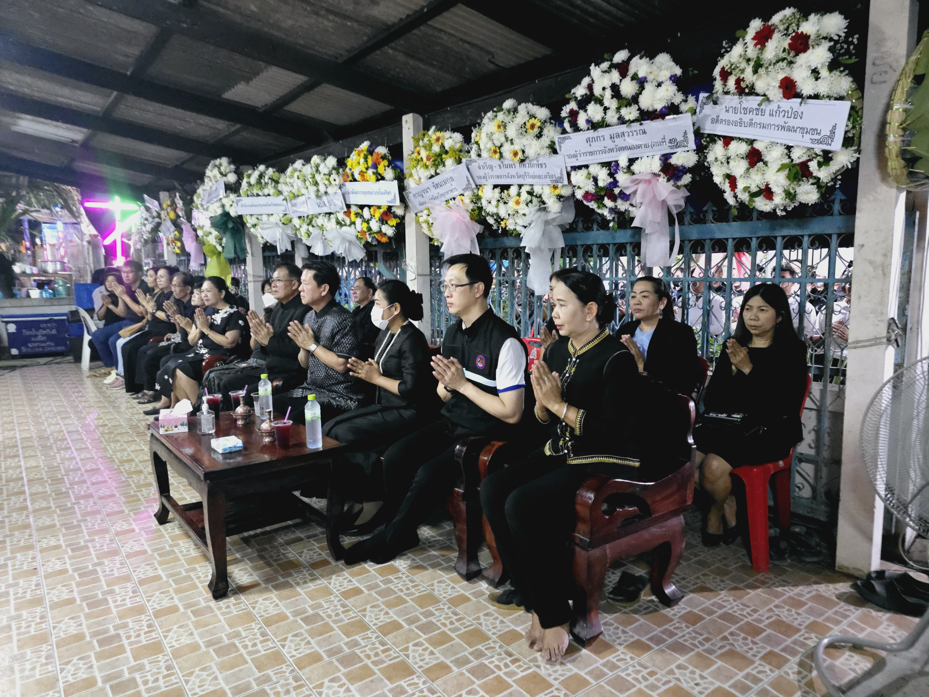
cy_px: 348
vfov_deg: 58.9
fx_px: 617
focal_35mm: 23
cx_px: 464
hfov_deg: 73.9
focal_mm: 6.3
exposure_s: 1/20
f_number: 1.7
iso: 1250
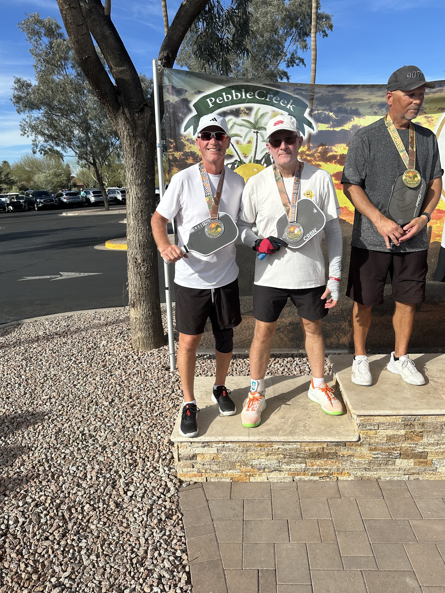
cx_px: 226
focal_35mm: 25
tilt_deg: -13.3
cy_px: 297
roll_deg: +1.0
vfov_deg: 69.4
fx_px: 429
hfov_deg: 54.9
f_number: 1.78
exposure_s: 1/5525
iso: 80
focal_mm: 6.86
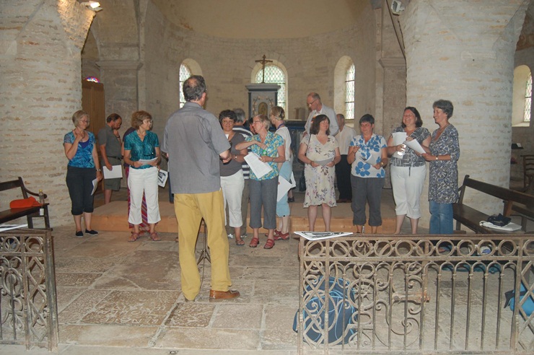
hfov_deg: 57.3
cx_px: 267
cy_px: 178
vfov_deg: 39.9
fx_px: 489
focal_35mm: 33
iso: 400
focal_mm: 22
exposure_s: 1/60
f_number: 3.8
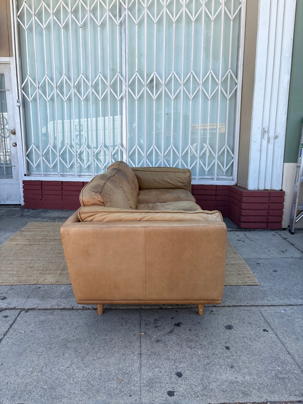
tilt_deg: -9.1
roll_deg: +0.3
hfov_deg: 53.1
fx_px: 303
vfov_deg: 67.3
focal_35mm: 26
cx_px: 152
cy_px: 202
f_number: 1.6
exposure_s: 1/708
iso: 50
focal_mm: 5.96
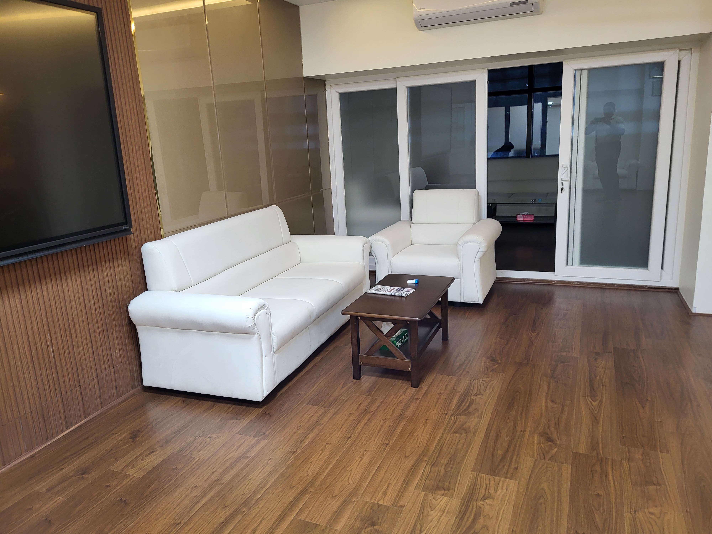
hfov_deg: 67.3
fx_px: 535
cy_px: 267
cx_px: 356
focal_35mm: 26
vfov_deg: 53.1
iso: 200
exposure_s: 1/50
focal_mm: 5.4
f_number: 1.8
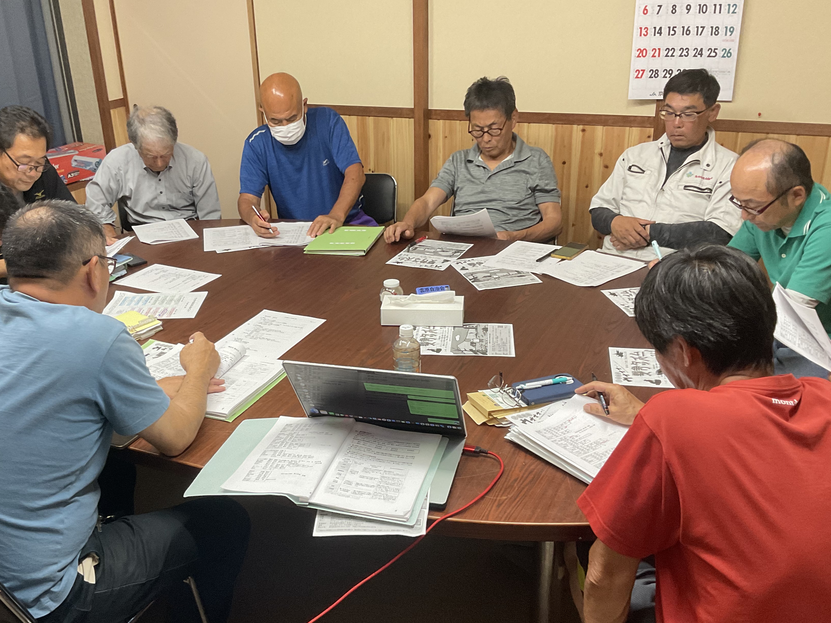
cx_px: 343
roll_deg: +3.0
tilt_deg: -23.9
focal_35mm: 36
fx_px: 864
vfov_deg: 39.6
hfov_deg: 51.1
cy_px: 337
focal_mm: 3
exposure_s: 1/60
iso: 100
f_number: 1.8
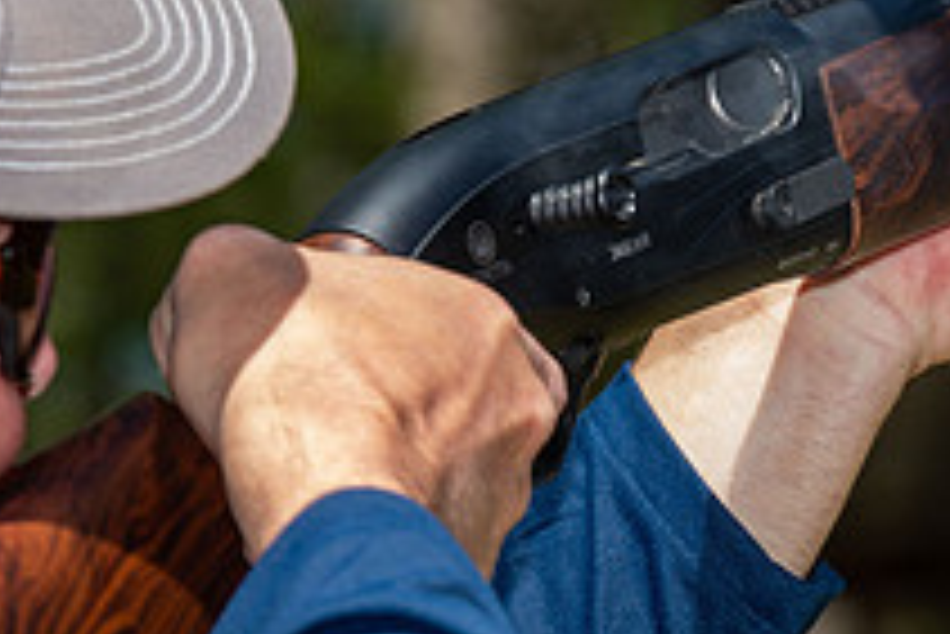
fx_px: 12332
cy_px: 324
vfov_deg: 2.9
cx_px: 765
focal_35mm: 467
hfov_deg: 4.4
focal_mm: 170
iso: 220
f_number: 10
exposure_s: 1/250
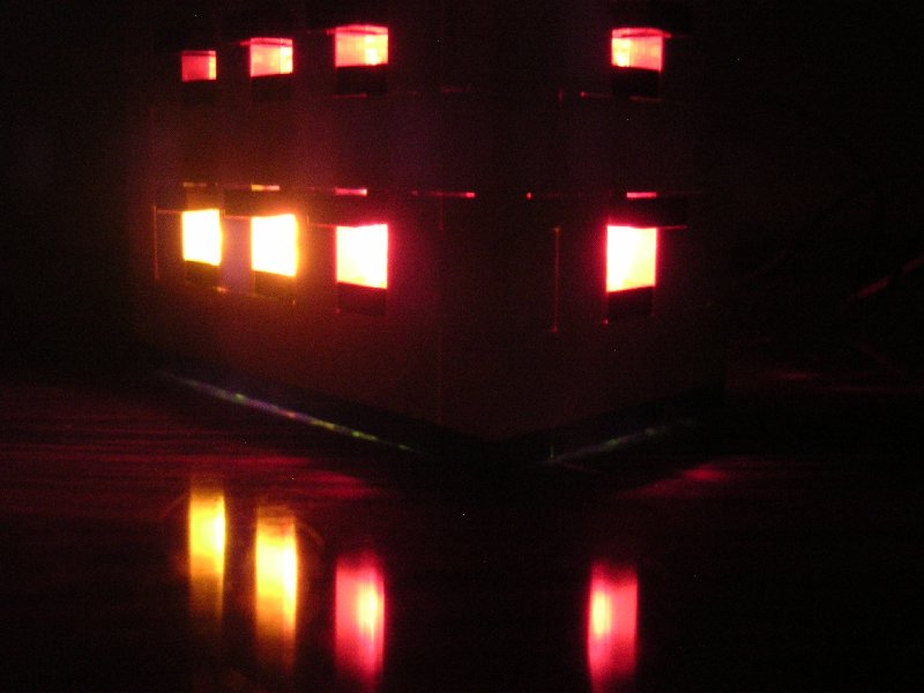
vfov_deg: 37.7
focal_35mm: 38
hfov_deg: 49.0
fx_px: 1014
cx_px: 462
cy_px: 346
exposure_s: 2
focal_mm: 5.8
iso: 400
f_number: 2.8
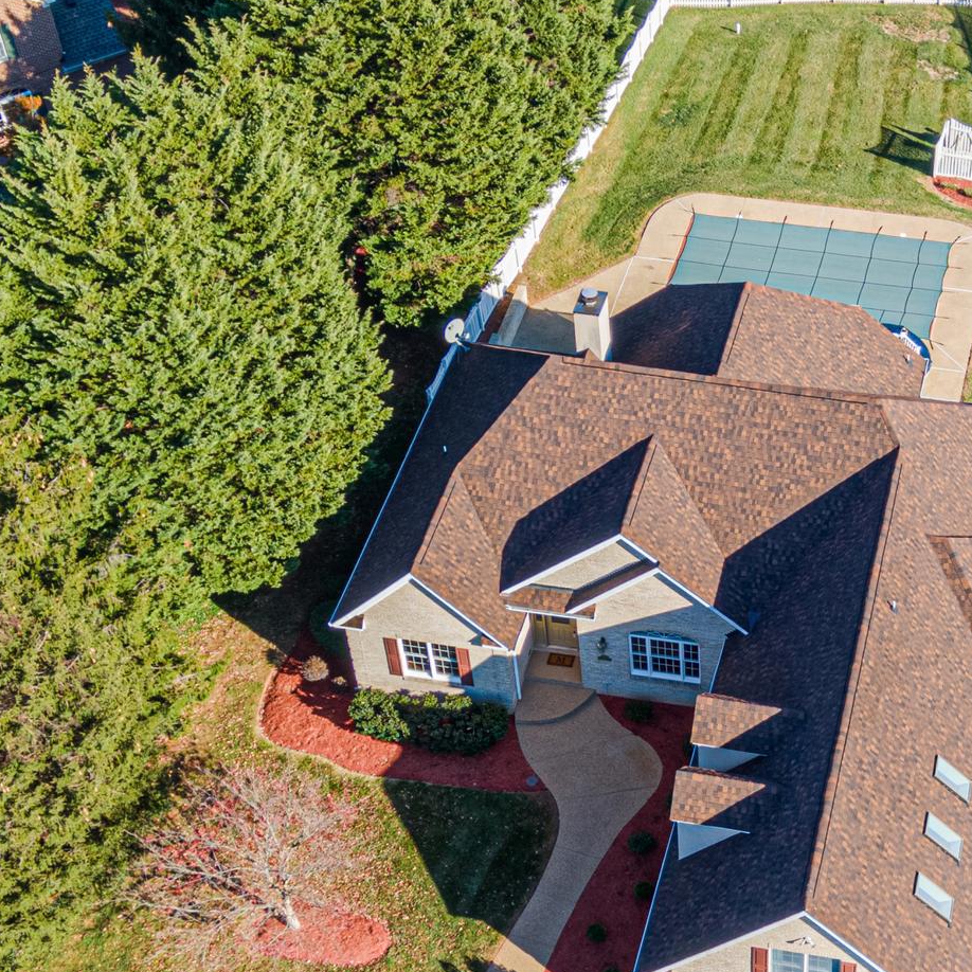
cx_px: 743
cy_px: 563
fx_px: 2128
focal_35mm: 67
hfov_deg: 25.4
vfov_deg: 25.7
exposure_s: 1/800
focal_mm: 5.82
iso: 100
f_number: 3.2
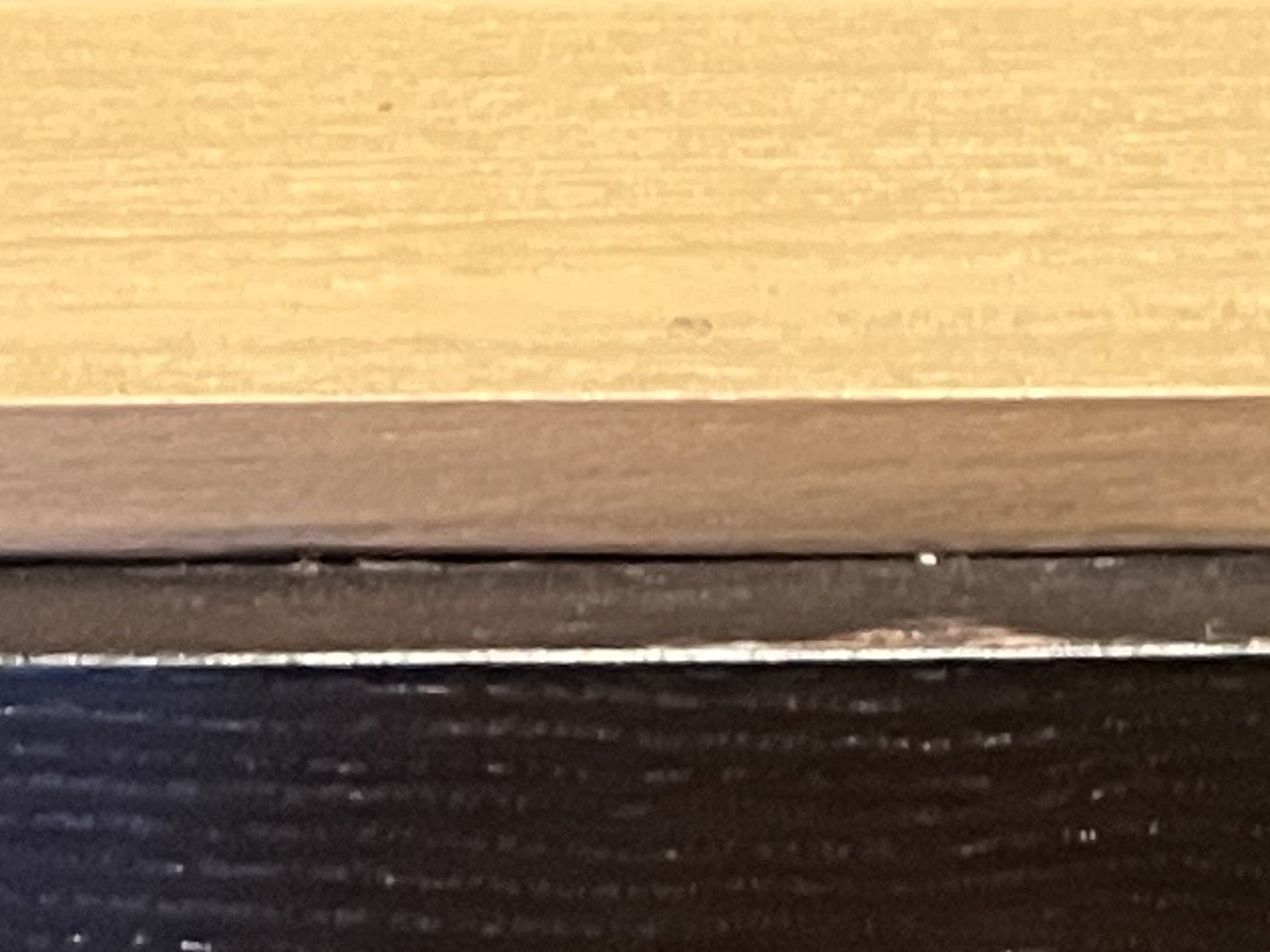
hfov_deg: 11.9
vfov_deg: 8.0
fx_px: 6090
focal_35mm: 166
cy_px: -1675
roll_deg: +0.6
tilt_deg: -1.5
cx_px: 484
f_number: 1.5
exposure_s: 1/50
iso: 500
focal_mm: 5.7
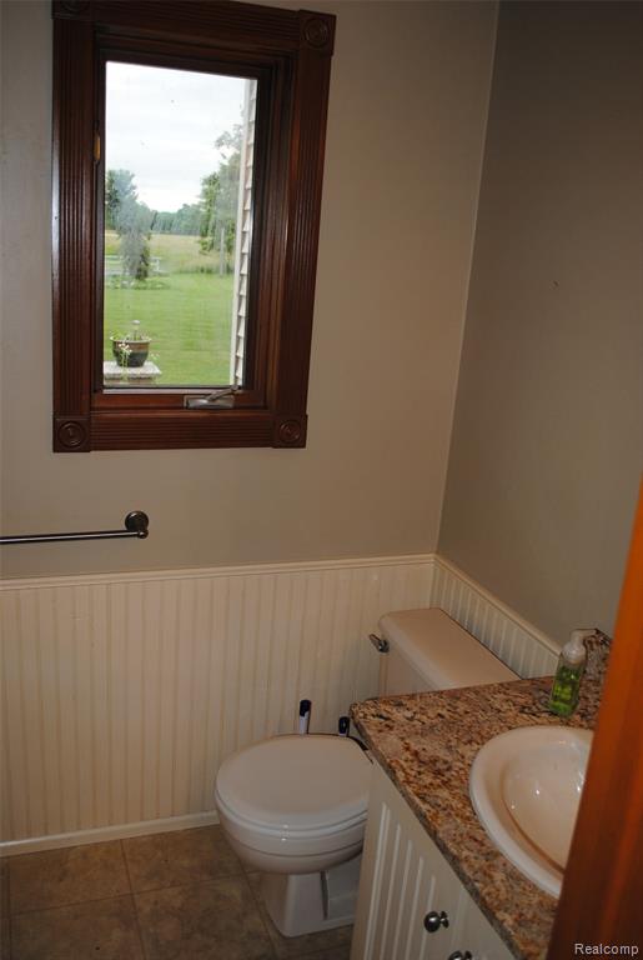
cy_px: 480
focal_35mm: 30
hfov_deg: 43.8
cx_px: 322
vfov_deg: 61.8
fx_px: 800
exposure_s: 1/60
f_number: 3.8
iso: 200
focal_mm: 20
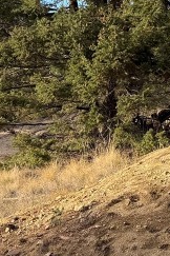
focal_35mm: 105
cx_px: -17
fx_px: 744
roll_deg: -5.5
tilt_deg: +4.1
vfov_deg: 19.4
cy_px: 81
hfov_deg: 12.8
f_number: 1.78
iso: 80
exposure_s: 1/1122
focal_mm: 6.76
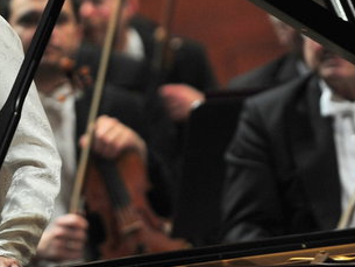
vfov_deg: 2.4
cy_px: 12
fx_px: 6474
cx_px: -113
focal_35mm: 631
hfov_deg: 3.1
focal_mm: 200
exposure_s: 1/200
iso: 1250
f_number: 3.2
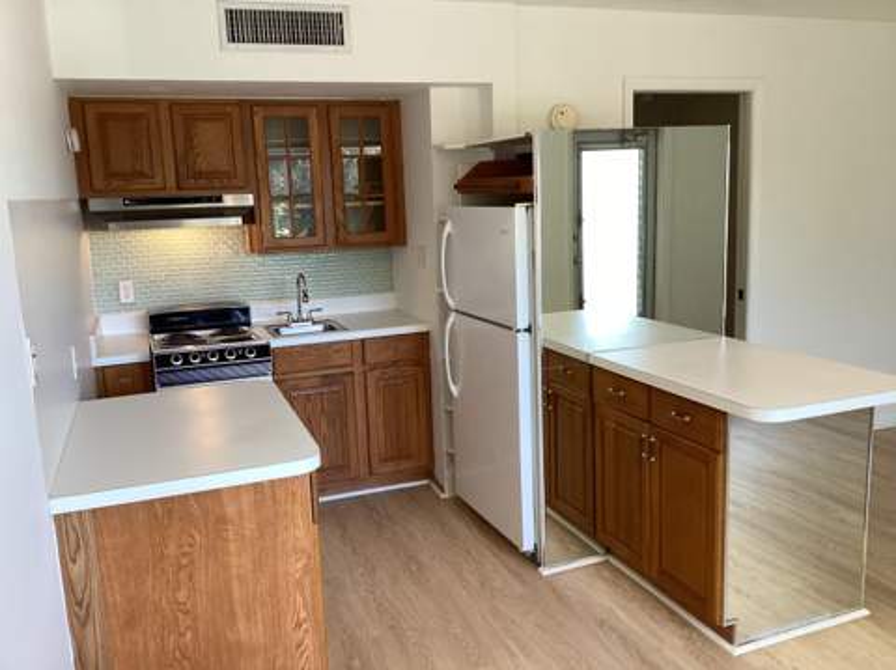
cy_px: 335
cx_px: 448
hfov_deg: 58.4
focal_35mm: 31
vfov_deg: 45.4
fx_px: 802
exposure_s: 1/60
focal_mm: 3.3
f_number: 2.4
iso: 50
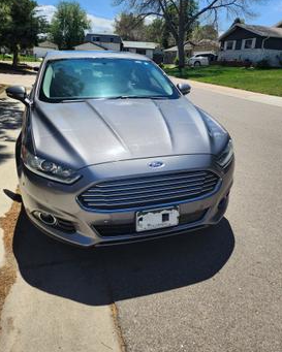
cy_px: 167
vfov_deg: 66.0
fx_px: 271
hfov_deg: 55.0
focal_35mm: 26
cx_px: 144
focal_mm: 5
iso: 50
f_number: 1.8
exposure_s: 1/3333
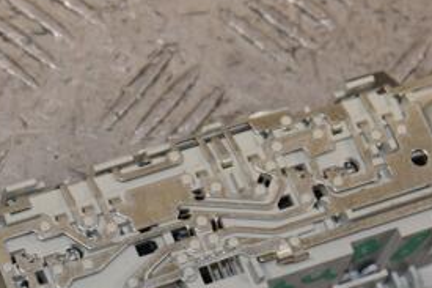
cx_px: 204
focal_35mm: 229
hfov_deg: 9.0
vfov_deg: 6.0
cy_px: 225
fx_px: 2746
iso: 800
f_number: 8
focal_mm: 70
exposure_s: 1/200
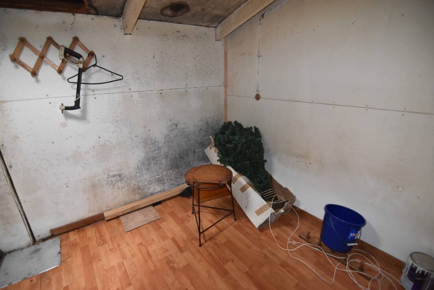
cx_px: 217
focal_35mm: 16
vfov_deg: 72.1
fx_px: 199
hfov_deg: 95.0
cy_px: 145
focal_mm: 11
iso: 1250
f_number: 2.8
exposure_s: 1/60
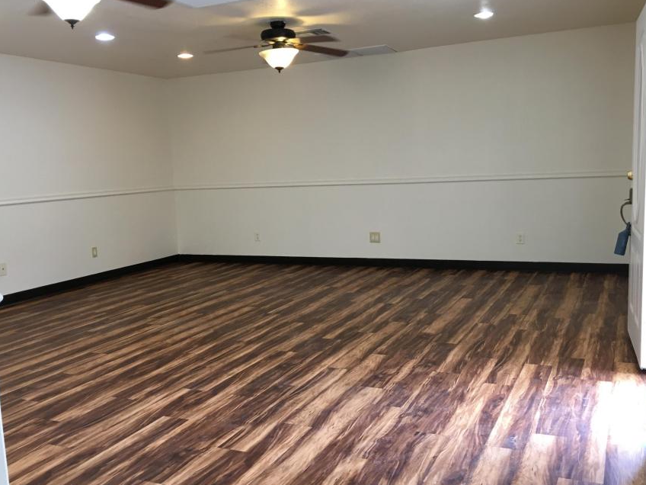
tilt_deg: -7.6
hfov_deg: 52.6
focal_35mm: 35
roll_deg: +2.9
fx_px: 653
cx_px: 315
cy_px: 252
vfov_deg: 40.7
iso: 80
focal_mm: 4.15
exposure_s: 1/30
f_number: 2.2
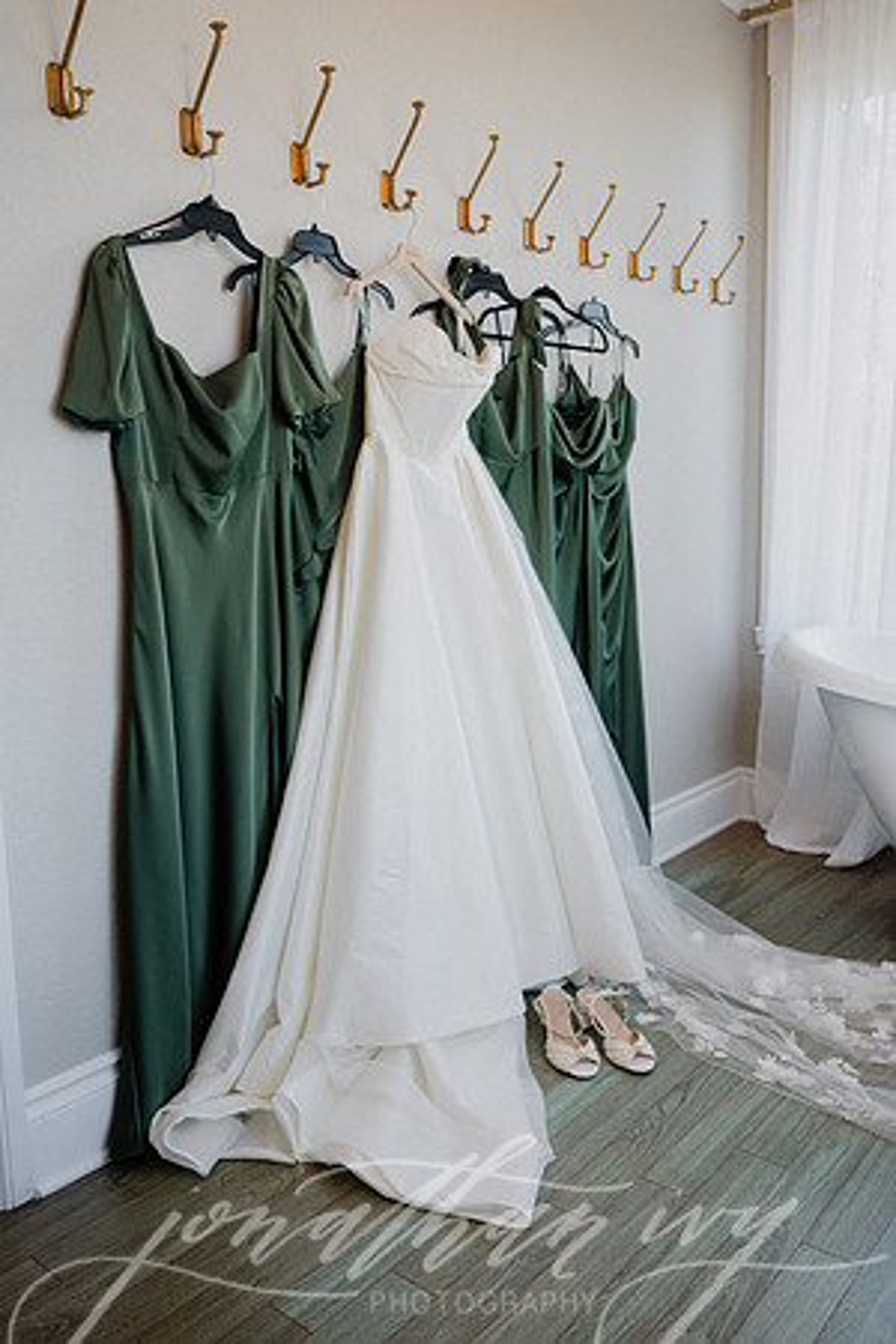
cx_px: 448
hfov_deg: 45.0
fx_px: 1083
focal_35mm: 29
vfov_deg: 63.7
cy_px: 672
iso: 1000
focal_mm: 29
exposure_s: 1/400
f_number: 3.5
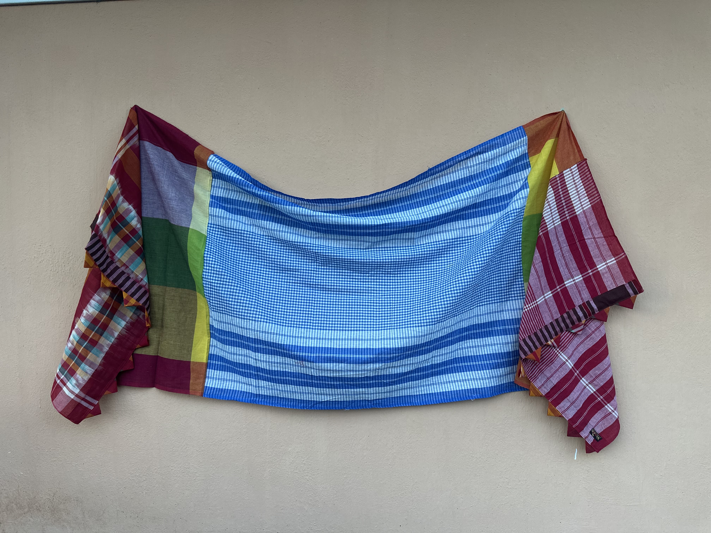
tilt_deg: -1.5
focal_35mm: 24
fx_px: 493
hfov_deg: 71.6
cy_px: 266
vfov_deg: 56.8
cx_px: 356
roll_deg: -0.2
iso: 250
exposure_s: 1/61
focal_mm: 6.86
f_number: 1.78
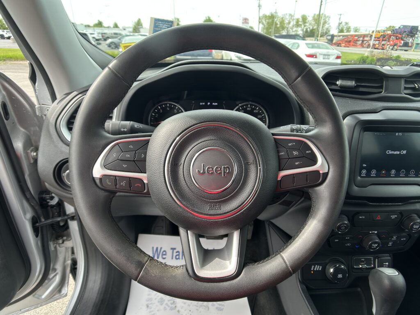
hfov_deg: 67.3
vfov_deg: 53.1
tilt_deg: -24.9
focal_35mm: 26
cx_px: 210
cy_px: 158
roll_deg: -1.2
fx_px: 315
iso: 40
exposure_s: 1/272
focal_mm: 5.7
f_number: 1.5
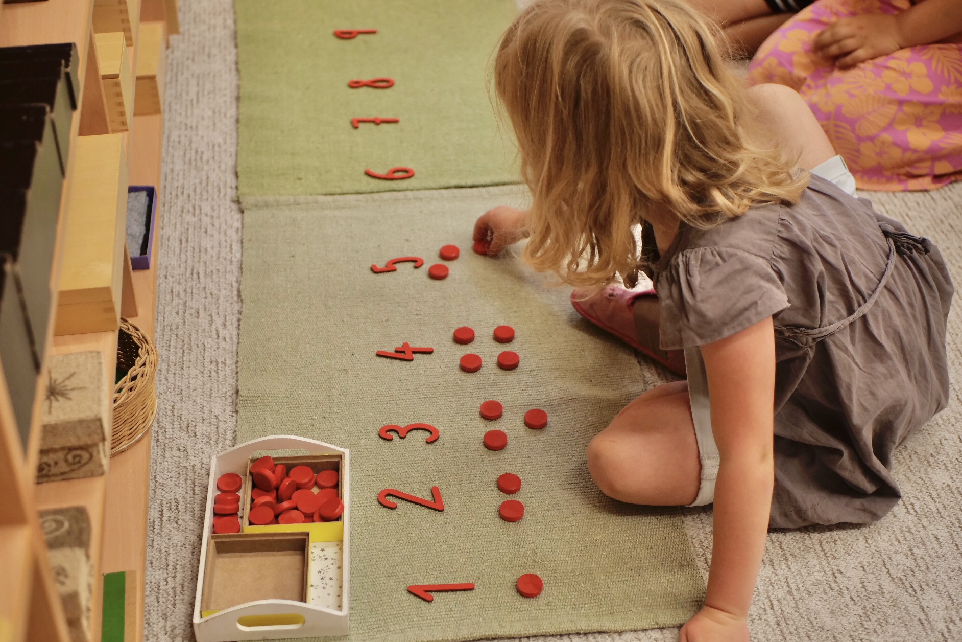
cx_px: 480
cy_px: 336
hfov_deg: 37.5
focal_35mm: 53
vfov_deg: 25.5
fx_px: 1416
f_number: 1.7
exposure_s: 1/125
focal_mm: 25
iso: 500
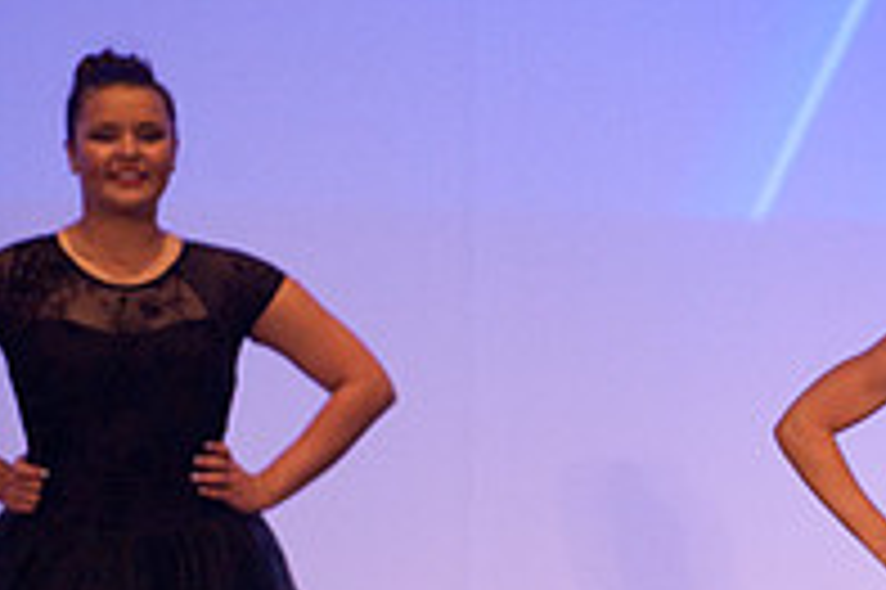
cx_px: 868
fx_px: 14508
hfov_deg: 3.5
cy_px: 504
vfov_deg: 2.3
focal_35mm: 590
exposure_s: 1/200
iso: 3200
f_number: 2.8
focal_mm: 200
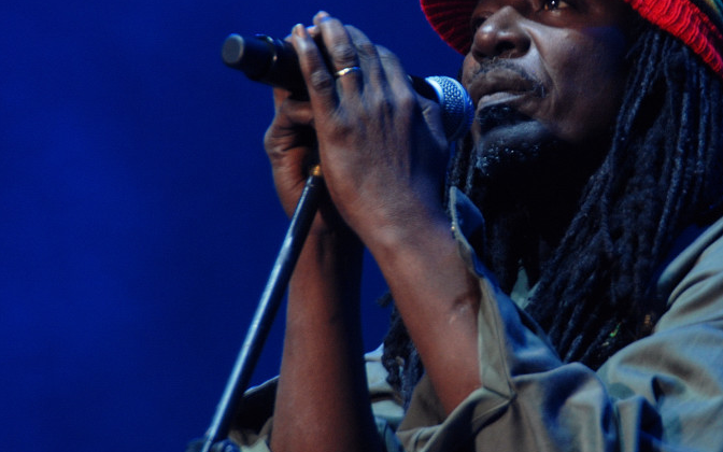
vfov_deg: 18.6
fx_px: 1379
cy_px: 217
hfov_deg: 29.0
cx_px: 533
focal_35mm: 70
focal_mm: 30
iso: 400
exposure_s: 1/30
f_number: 4
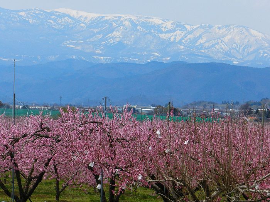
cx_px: 135
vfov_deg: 5.7
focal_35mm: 263
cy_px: 101
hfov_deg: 7.5
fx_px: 2051
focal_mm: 46.7
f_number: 8
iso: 200
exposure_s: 1/1000
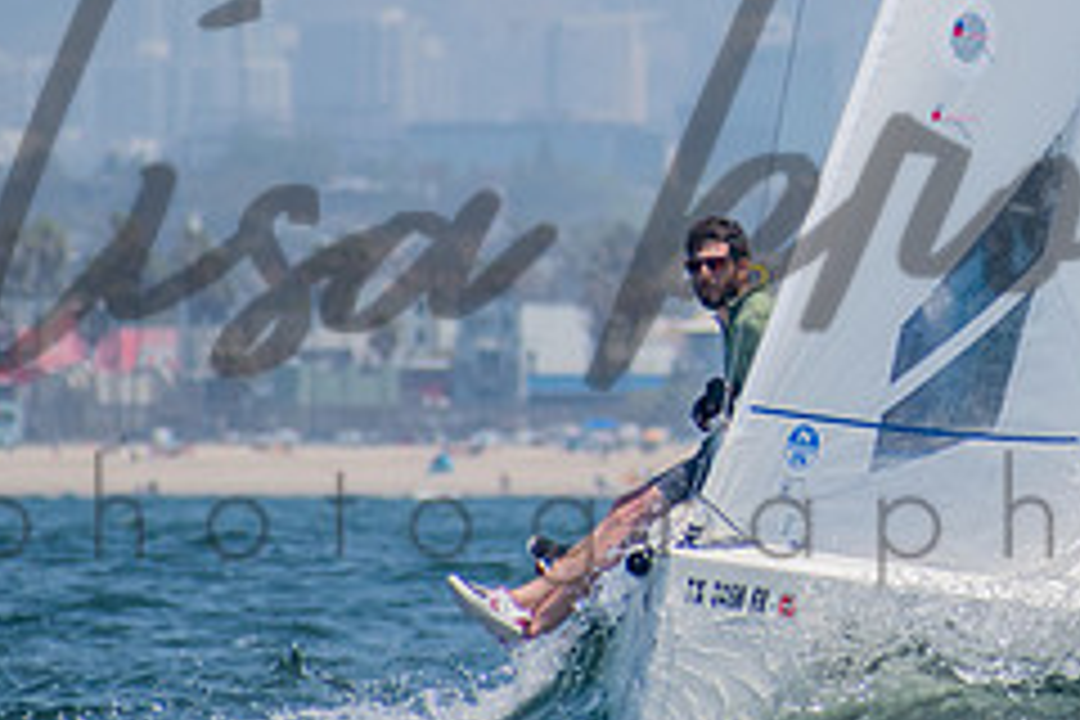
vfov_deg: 1.2
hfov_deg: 1.8
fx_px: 34227
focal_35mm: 1141
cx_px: 1004
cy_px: 183
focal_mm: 300
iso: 400
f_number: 8
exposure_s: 1/1250
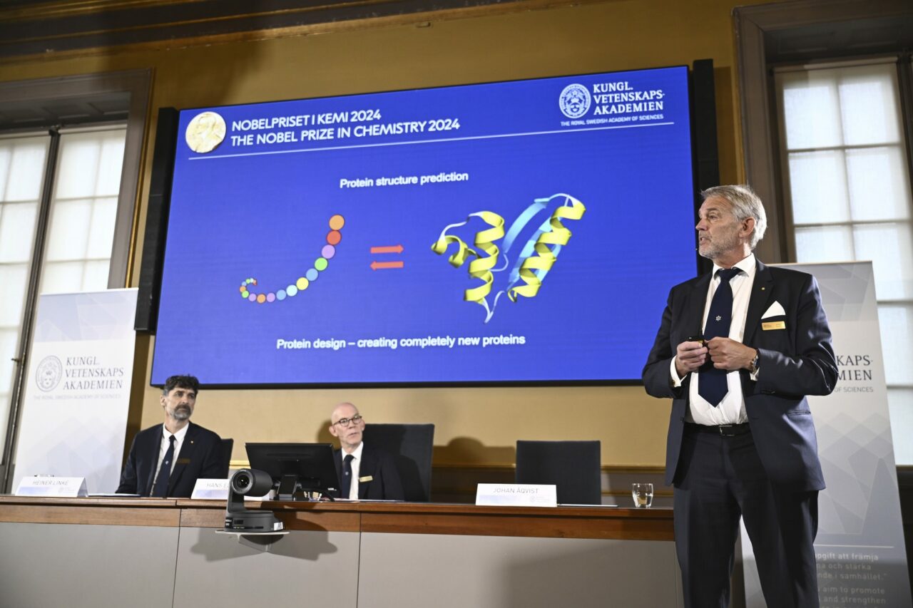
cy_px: 304
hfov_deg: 58.7
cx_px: 456
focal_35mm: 32
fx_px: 811
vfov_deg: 41.1
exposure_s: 1/80
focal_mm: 32
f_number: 2.8
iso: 1000
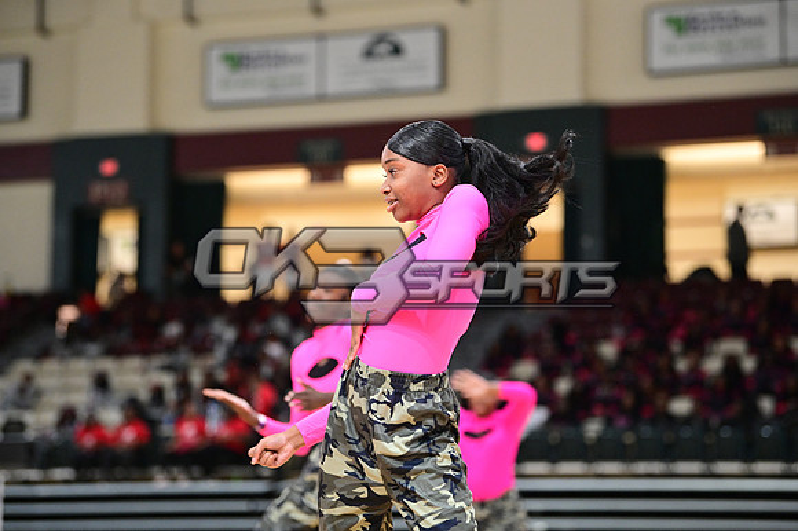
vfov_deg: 12.4
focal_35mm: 110
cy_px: 266
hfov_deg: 18.6
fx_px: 2437
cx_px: 399
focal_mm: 110
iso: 6400
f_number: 3.2
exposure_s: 1/1000
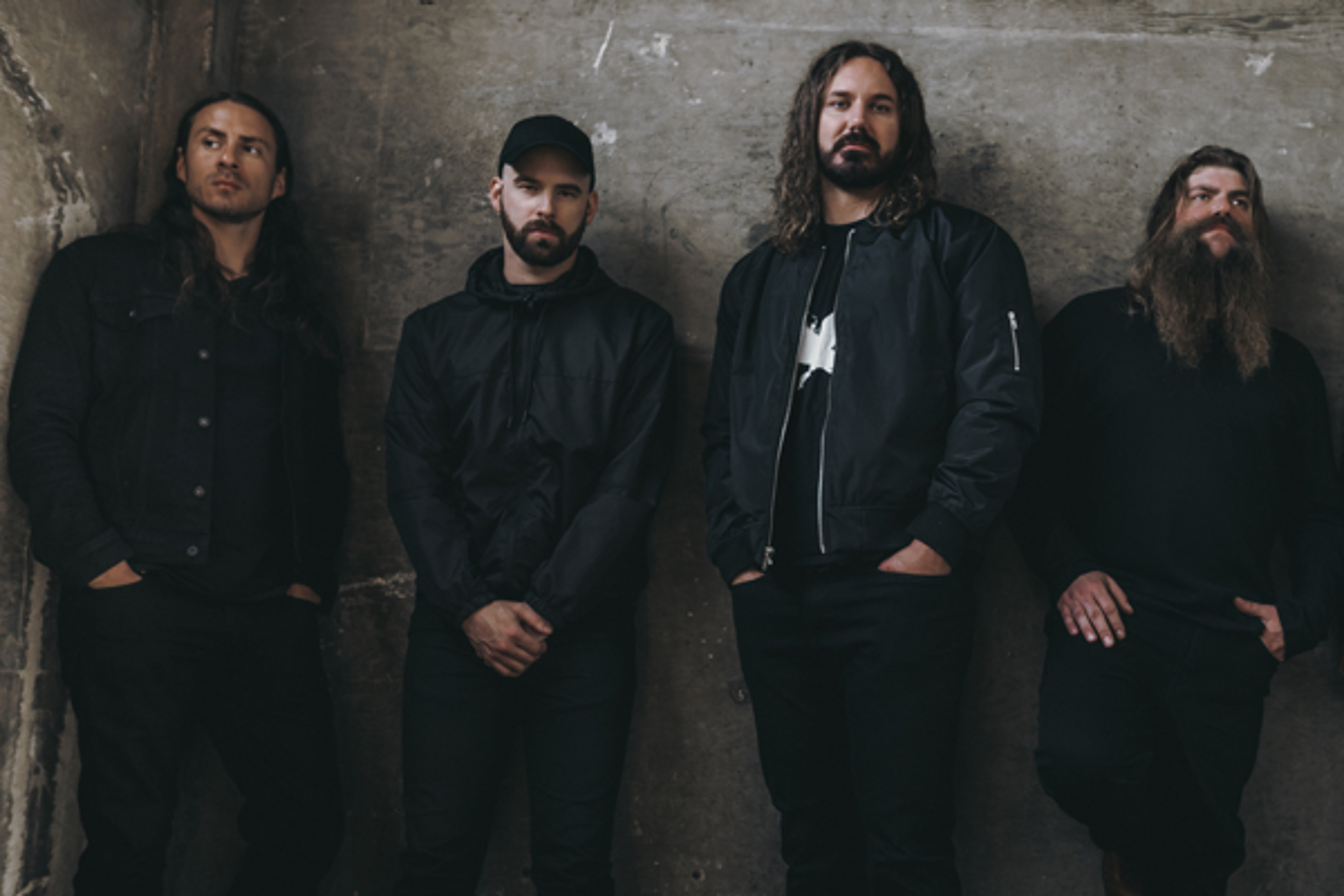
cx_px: 672
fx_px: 896
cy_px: 448
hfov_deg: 73.7
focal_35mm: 24
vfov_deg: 53.1
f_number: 2.8
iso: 500
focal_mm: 24
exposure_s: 1/250
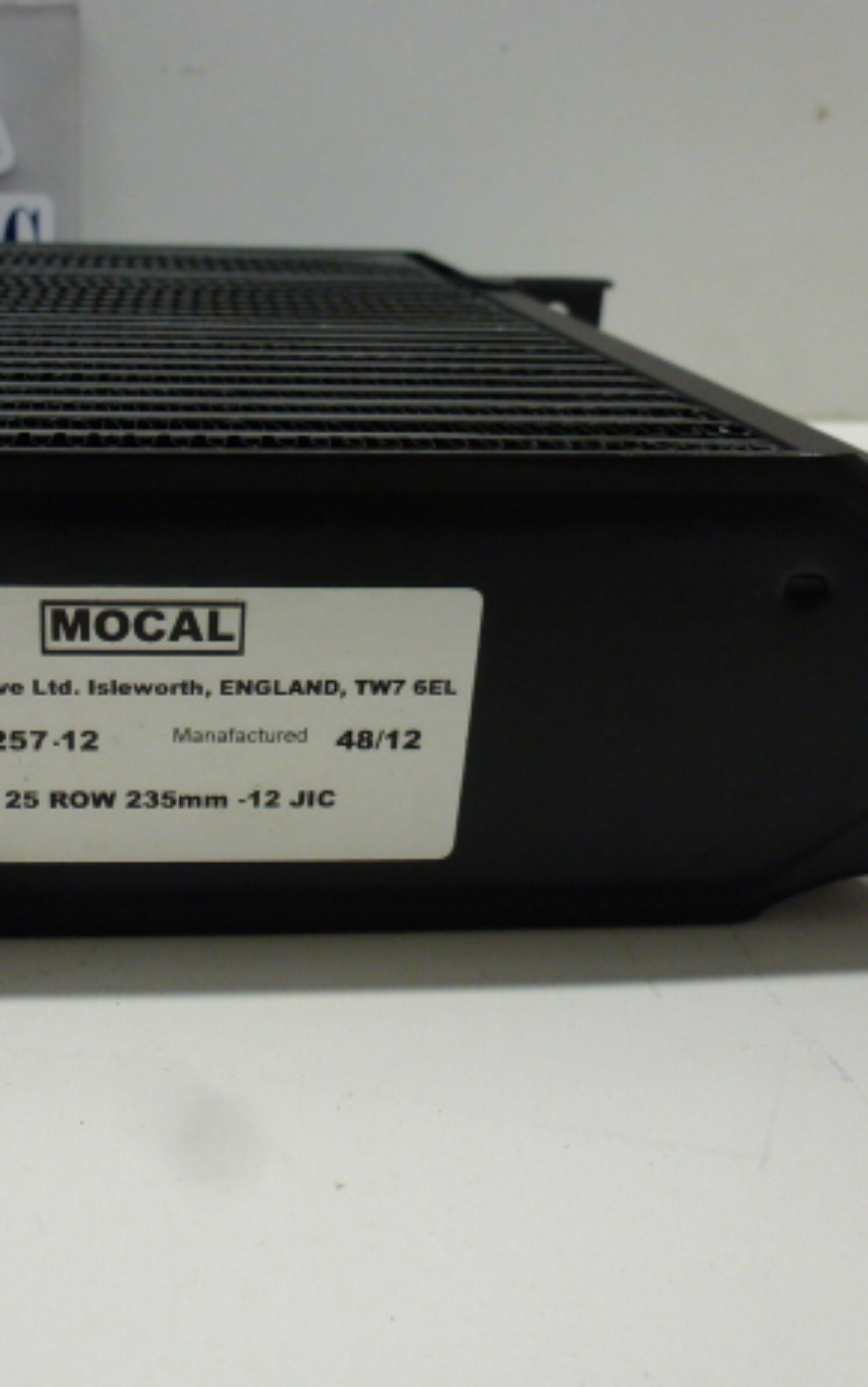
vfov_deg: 55.3
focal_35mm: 35
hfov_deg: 35.1
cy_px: 707
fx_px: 1323
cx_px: 164
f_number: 3.3
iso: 160
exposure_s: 1/60
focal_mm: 4.3
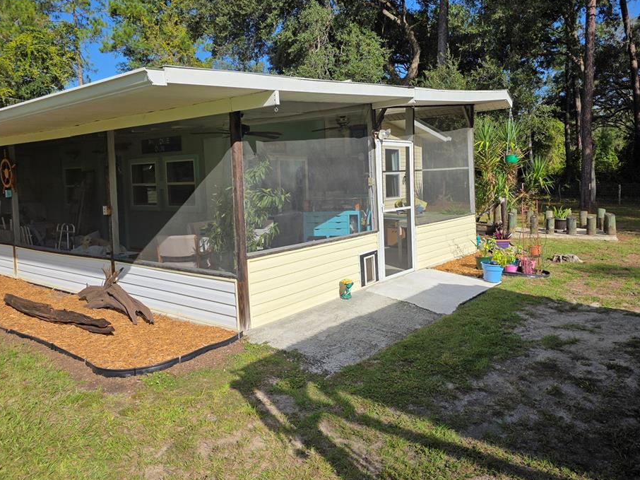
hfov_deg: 67.2
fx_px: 481
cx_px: 352
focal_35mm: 26
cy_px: 211
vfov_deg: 52.9
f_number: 1.7
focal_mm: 6.3
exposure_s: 1/7944
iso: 64
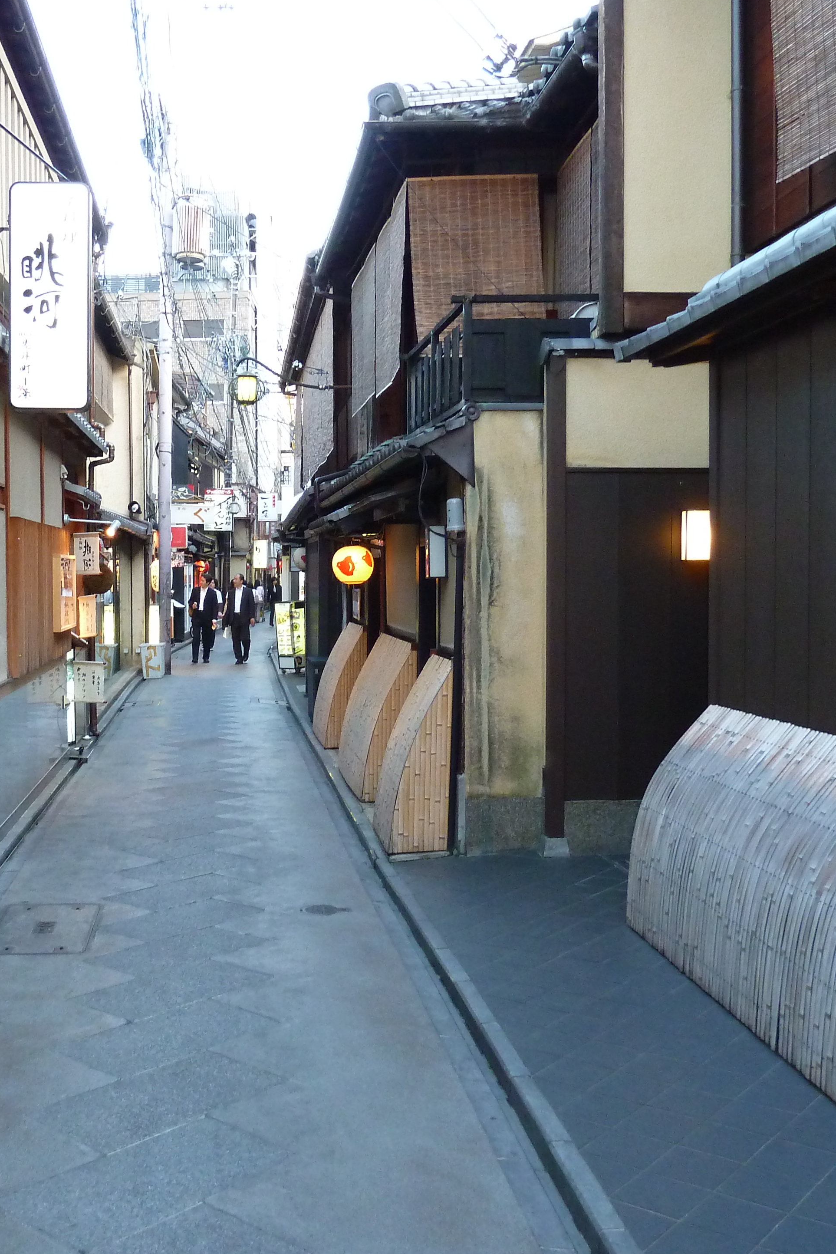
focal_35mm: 36
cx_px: 255
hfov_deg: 36.4
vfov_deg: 53.1
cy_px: 625
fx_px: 1254
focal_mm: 4.1
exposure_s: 1/30
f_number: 3.3
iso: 250
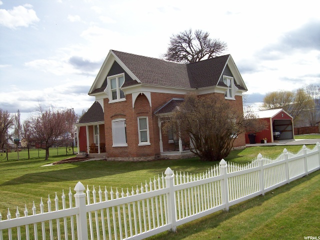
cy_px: 120
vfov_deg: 39.7
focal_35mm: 36
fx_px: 333
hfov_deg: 51.4
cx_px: 160
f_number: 4.8
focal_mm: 6
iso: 80
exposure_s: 1/791
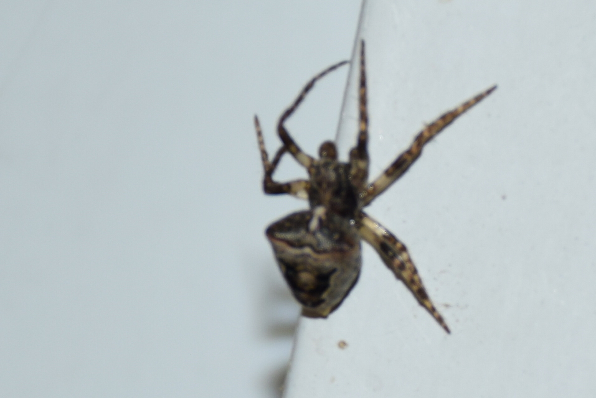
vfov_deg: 6.6
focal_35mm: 210
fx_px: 3480
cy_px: 199
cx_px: 298
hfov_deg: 9.8
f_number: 5.6
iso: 160
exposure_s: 1/60
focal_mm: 140
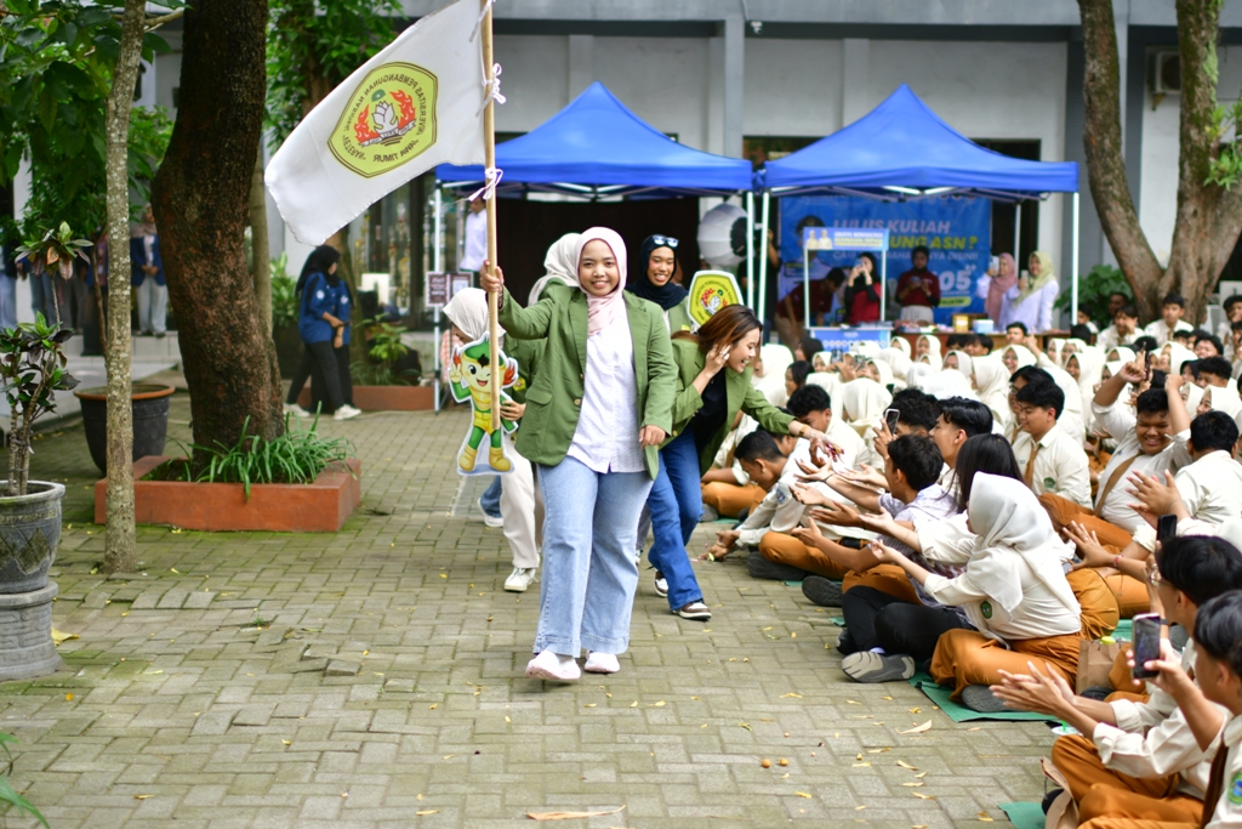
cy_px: 414
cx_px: 621
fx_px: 1794
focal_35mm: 52
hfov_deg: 38.2
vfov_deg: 26.0
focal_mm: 35
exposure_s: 1/1000
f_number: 1.4
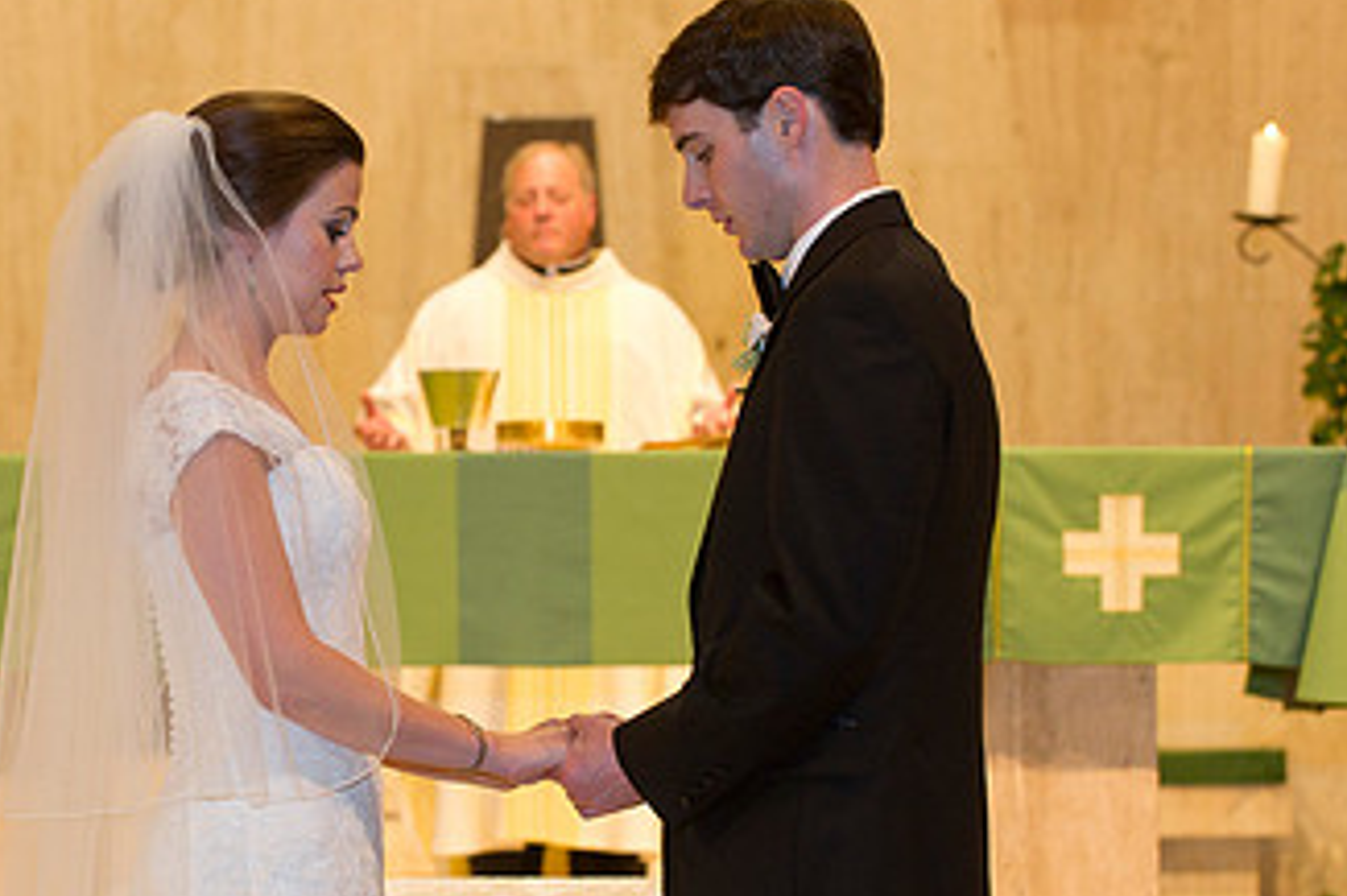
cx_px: 409
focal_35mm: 169
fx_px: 6320
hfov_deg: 12.1
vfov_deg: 8.1
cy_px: 504
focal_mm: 95
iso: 1600
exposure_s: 1/80
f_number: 3.5
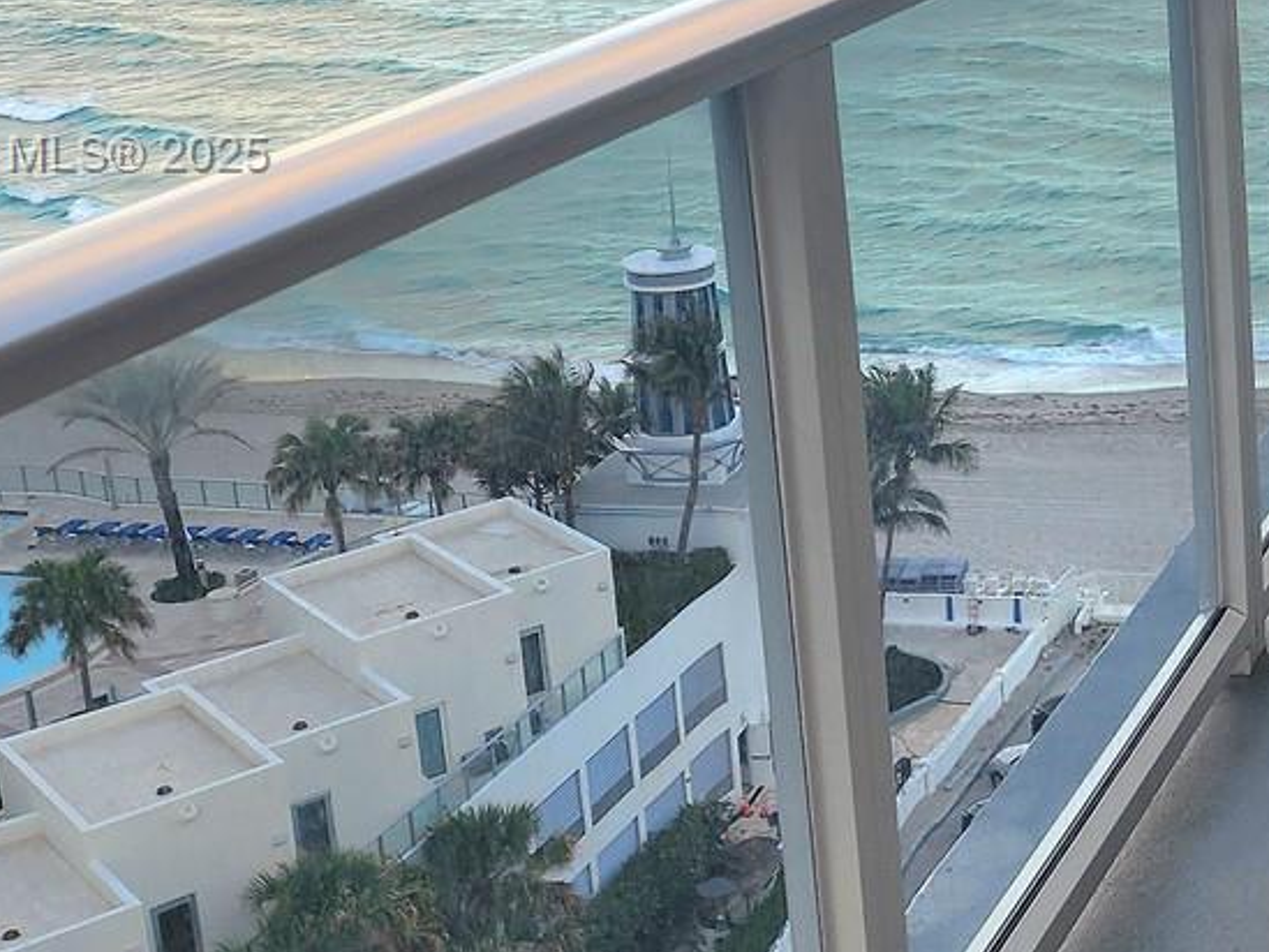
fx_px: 2457
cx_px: 1378
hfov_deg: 26.8
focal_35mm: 67
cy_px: 157
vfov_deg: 21.6
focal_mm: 6.4
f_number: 1.8
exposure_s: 1/182
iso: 25
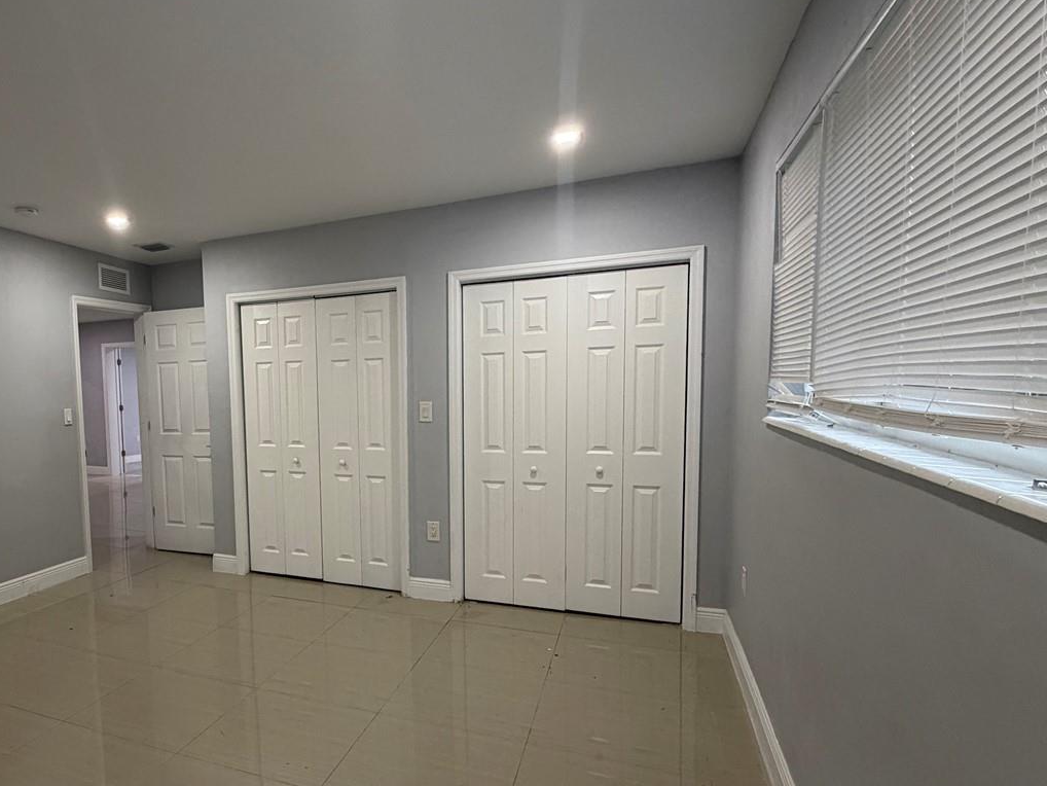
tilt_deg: -5.6
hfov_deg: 72.8
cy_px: 440
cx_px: 306
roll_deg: +1.4
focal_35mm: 22
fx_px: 666
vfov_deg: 60.9
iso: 200
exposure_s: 1/60
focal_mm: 2.22
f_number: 2.2
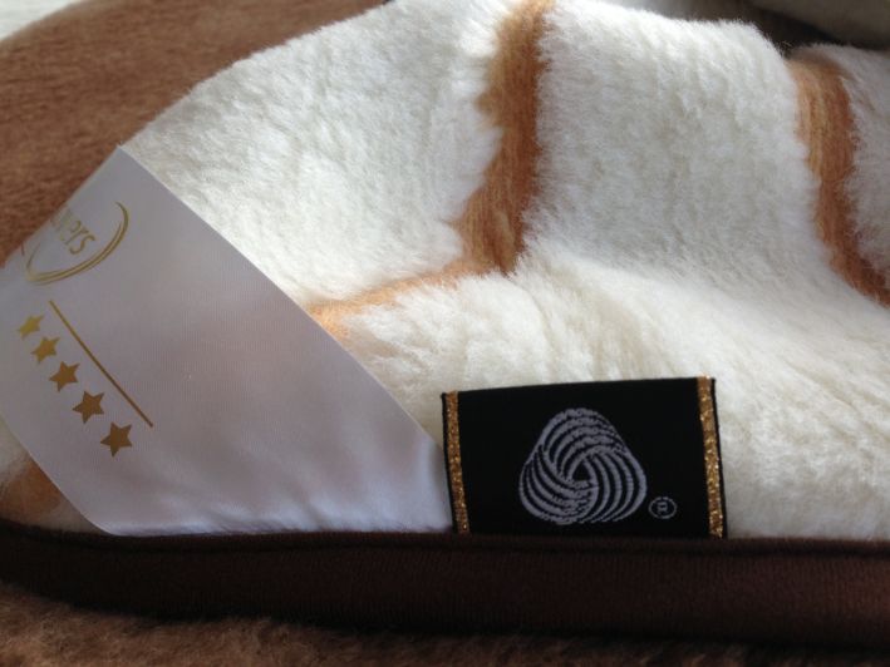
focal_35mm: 33
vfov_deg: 43.0
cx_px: 445
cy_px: 334
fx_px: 849
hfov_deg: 55.3
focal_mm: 4.13
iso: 50
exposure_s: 1/120
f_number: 2.4
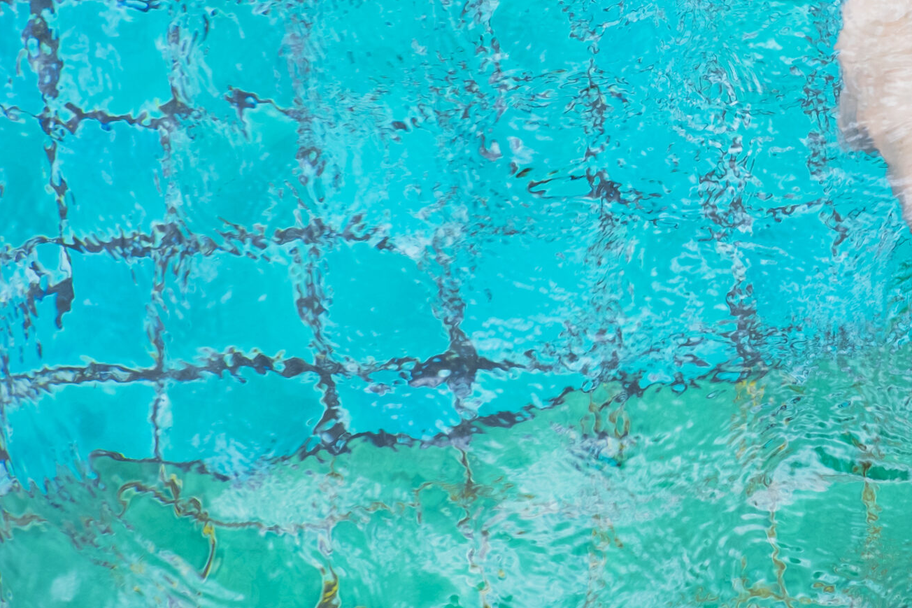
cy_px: 240
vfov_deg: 25.5
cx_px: 855
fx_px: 1342
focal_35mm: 53
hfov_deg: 34.9
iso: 500
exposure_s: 1/125
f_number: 11
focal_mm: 18
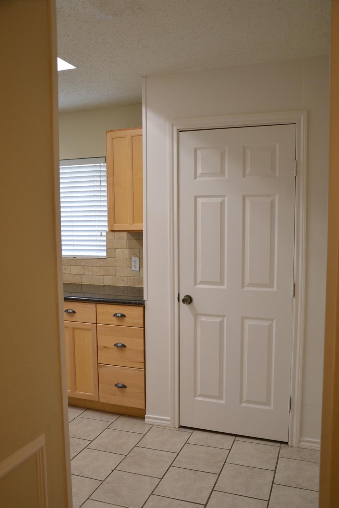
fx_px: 459
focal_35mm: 33
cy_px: 261
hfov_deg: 40.5
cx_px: 171
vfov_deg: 57.9
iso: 400
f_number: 4.5
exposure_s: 1/80
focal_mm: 21
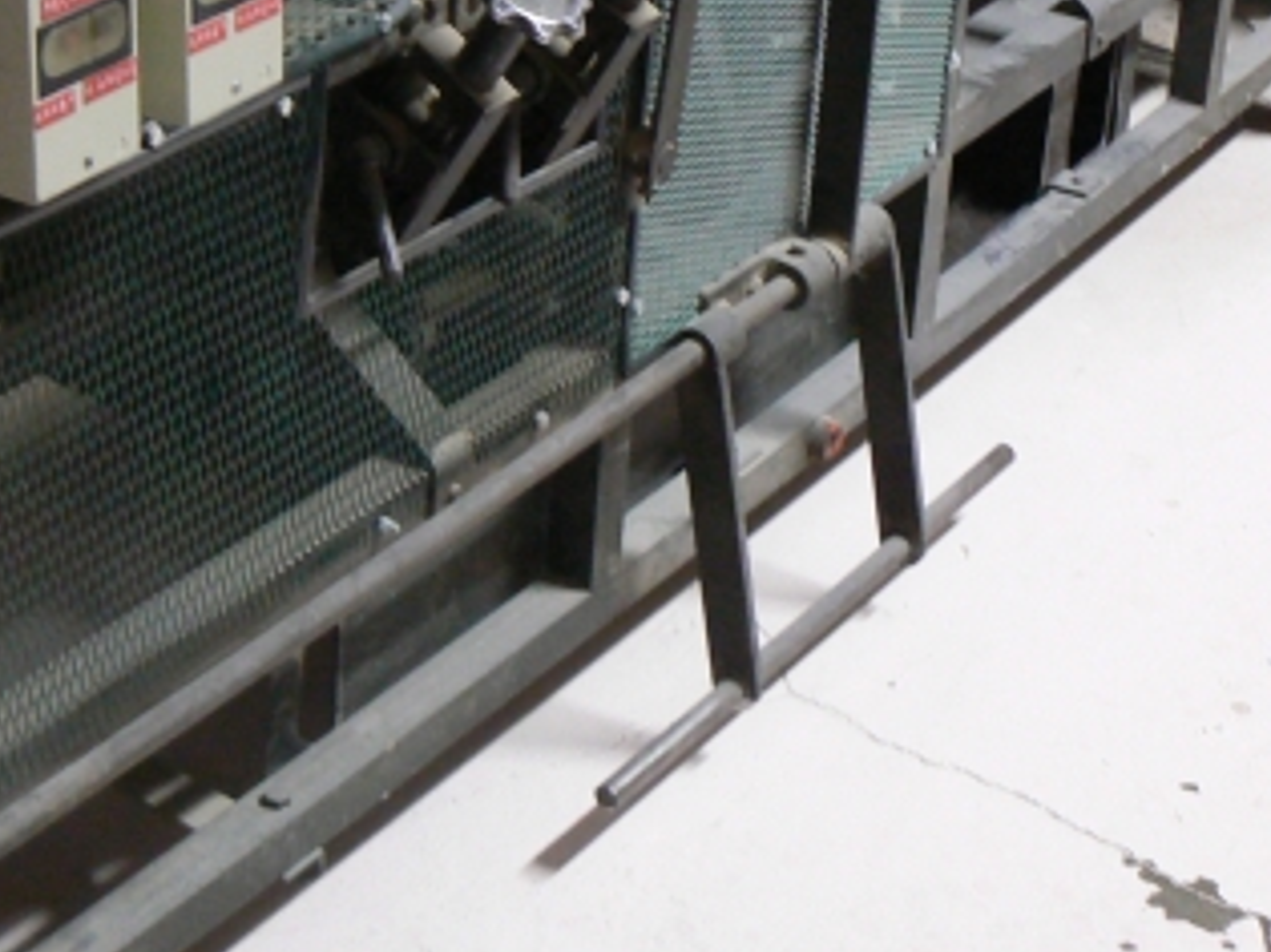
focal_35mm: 78
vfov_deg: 18.3
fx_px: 2863
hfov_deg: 24.6
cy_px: -28
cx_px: 246
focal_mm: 6
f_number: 2.8
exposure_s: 1/6
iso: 200
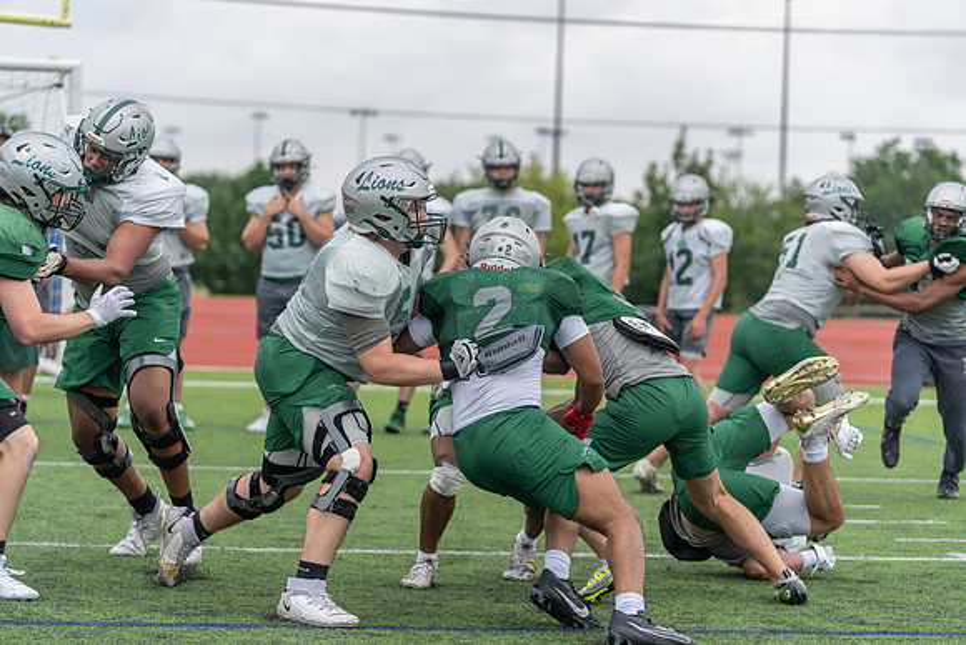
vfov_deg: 10.7
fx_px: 3435
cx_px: 483
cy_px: 322
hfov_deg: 16.0
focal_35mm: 128
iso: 200
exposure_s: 1/1250
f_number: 3.5
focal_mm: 128
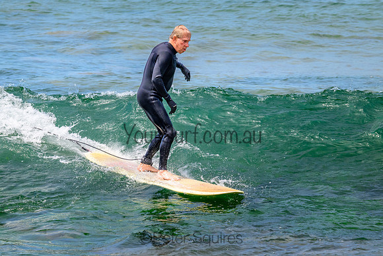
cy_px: 132
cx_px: 186
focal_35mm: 381
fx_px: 4059
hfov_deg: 5.4
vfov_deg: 3.6
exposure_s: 1/2000
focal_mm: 370
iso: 2000
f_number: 11
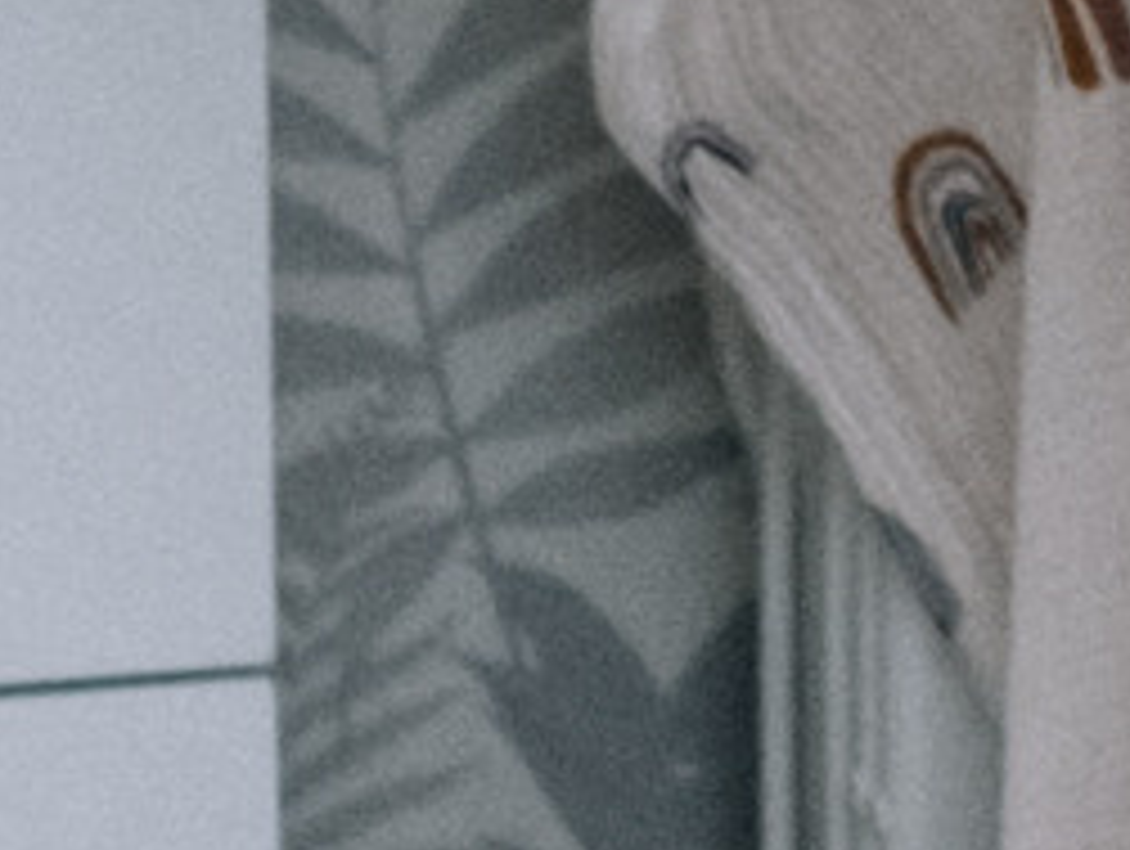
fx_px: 19876
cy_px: -1264
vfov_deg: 2.4
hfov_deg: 3.2
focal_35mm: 608
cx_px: 2517
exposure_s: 1/125
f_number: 2.5
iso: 1250
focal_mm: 35
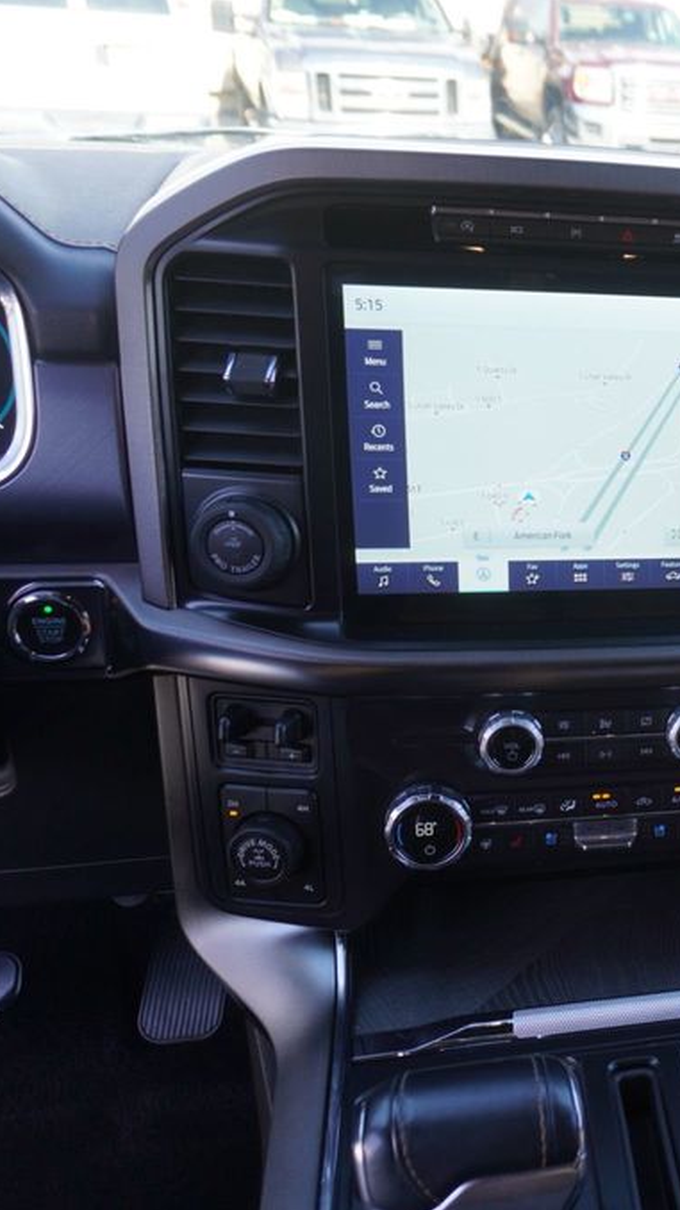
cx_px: 817
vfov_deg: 52.8
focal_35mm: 38
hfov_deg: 27.4
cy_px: 607
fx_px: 1219
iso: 100
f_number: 4
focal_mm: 16
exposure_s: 1/60
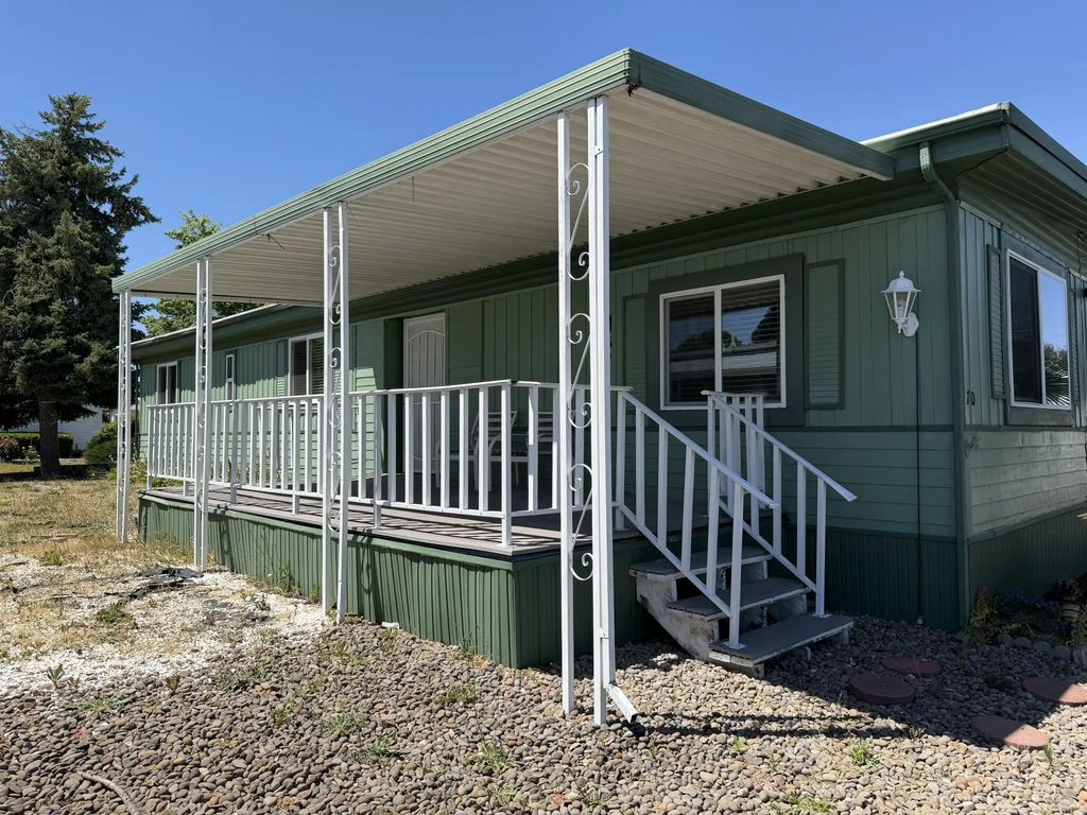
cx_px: 544
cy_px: 408
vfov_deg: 56.8
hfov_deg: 71.6
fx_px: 754
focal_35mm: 24
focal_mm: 6.76
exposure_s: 1/3953
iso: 80
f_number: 1.78
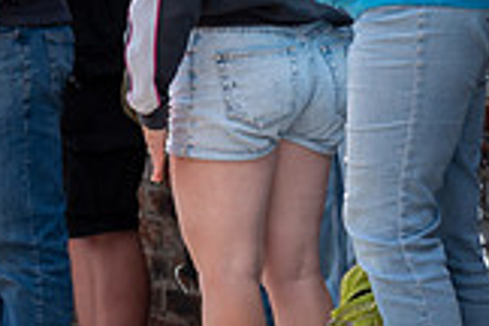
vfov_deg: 2.7
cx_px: -181
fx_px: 6968
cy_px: -146
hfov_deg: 4.0
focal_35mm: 513
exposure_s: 1/1000
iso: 500
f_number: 5
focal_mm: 143
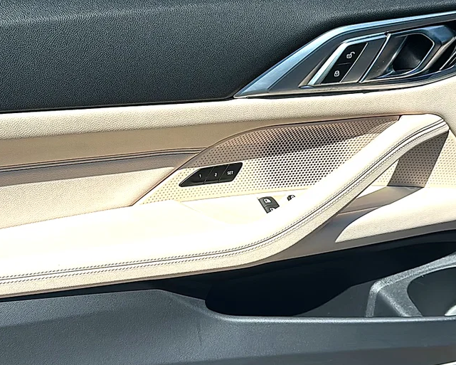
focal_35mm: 49
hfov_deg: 38.0
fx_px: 661
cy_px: 180
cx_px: 235
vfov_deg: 30.8
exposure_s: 1/5051
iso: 80
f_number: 1.78
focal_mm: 6.86
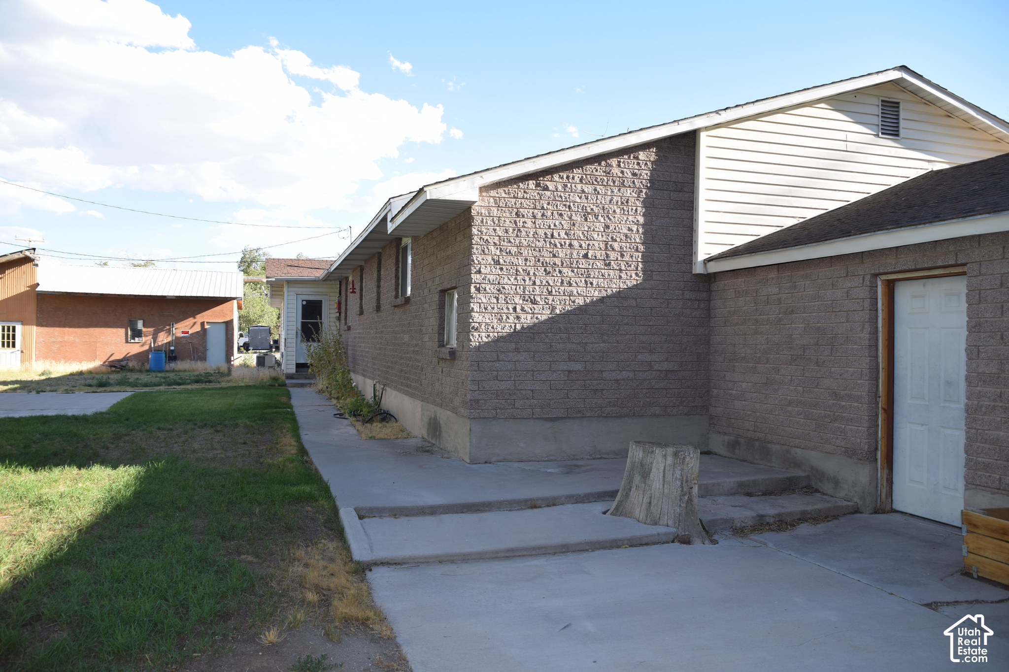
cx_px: 504
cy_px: 336
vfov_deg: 47.9
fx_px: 757
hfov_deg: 67.4
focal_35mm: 27
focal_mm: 18
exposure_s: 1/125
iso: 100
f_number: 5.6
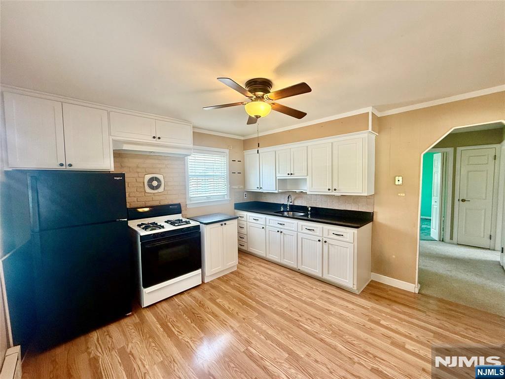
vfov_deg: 85.7
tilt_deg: -2.3
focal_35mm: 14
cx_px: 252
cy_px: 190
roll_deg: +0.9
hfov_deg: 102.1
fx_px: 204
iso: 160
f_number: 2.2
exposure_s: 1/99
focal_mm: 2.22
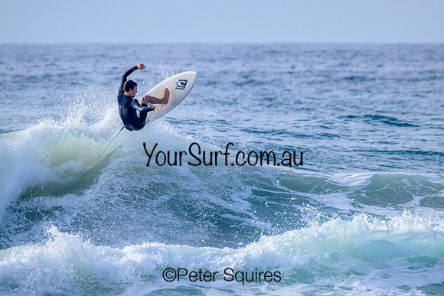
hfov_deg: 3.7
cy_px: 148
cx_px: 222
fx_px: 6958
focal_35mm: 564
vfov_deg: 2.4
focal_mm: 550
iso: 1100
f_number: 11
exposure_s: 1/2000
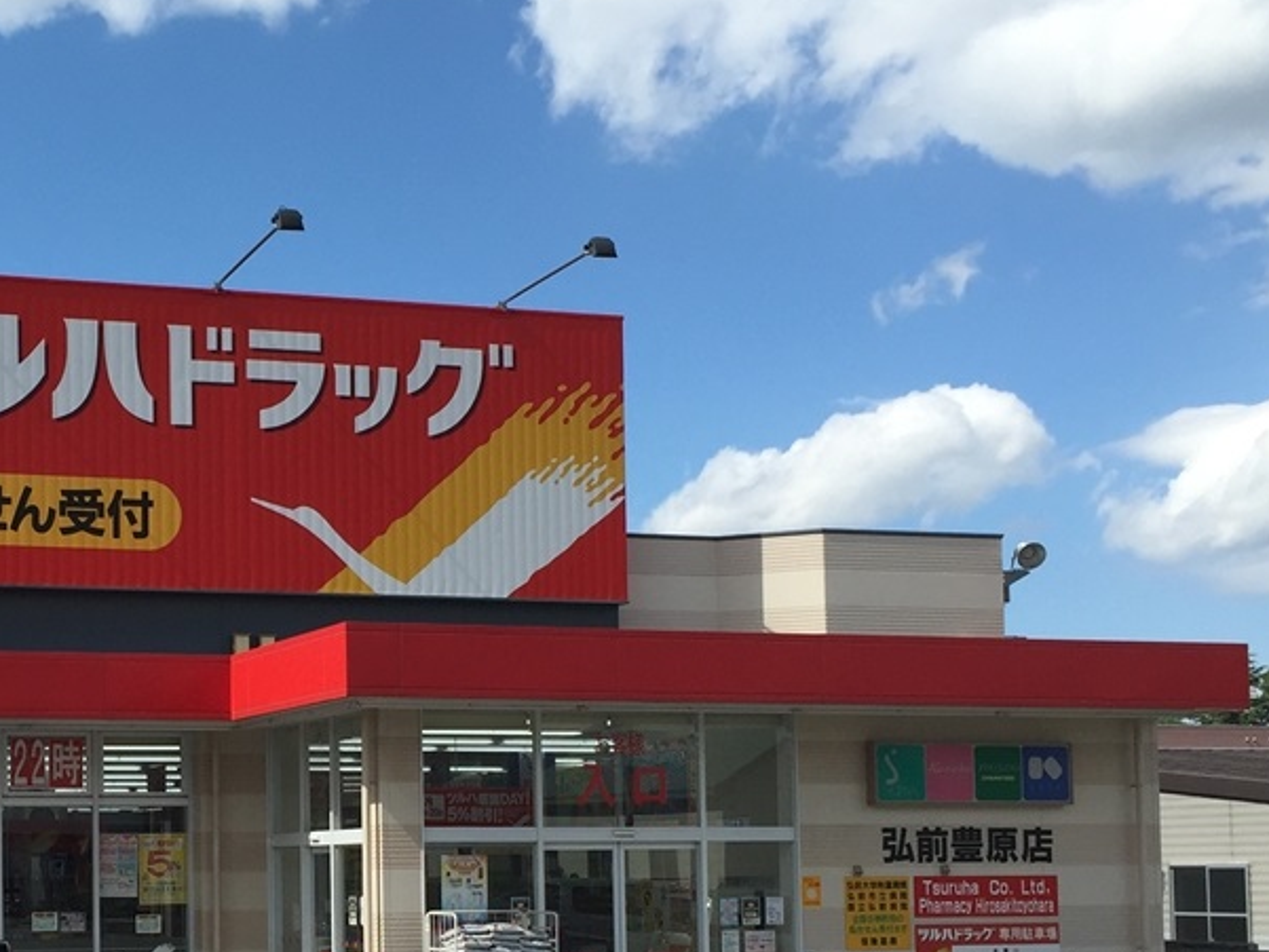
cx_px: 177
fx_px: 2310
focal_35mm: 63
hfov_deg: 29.7
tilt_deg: +2.4
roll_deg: -1.5
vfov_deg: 23.0
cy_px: 748
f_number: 2.2
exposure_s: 1/1980
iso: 32
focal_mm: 4.15
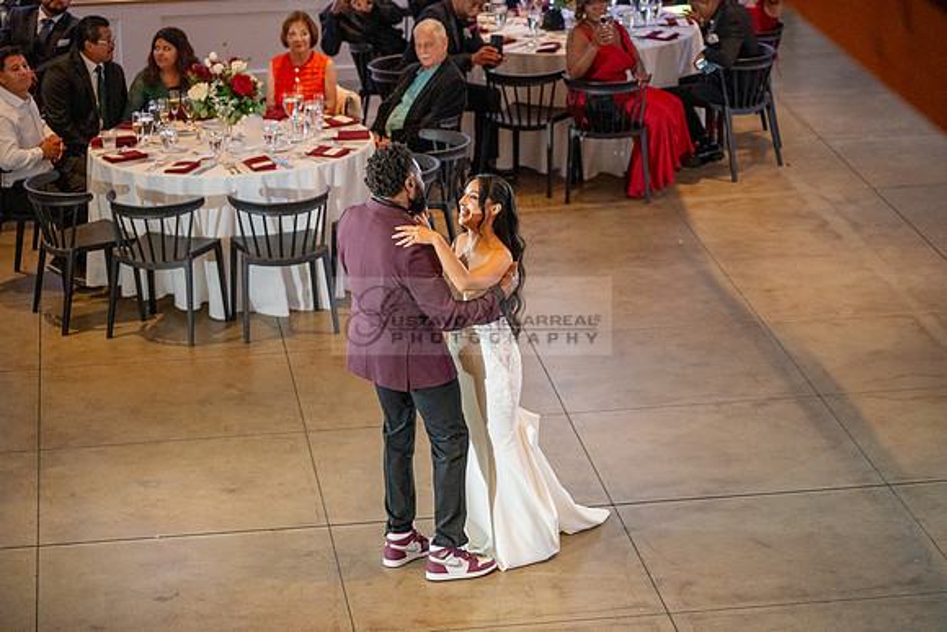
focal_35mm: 110
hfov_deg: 18.6
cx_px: 474
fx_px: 2894
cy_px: 316
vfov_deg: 12.5
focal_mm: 110
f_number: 4
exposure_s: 1/200
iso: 3200
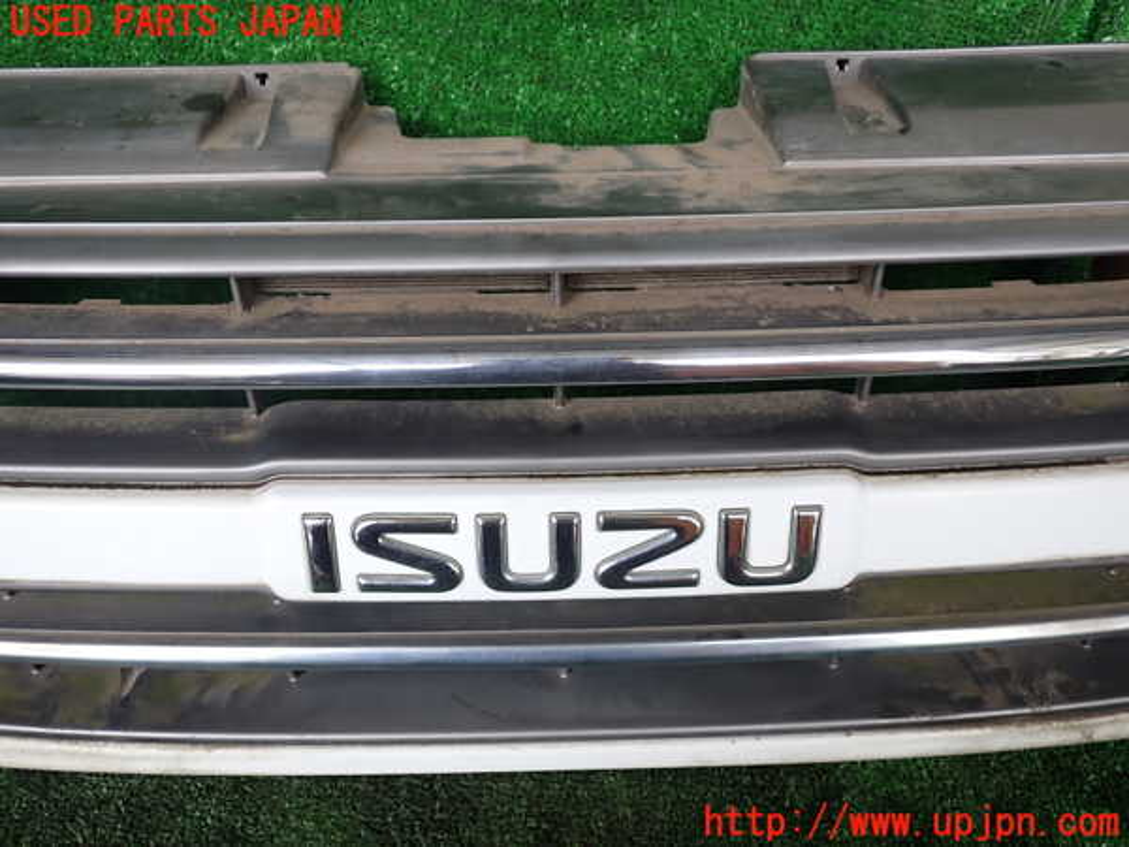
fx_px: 978
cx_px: 564
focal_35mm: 30
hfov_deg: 60.0
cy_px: 424
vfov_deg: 46.8
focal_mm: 5.4
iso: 125
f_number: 2.3
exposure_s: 1/60
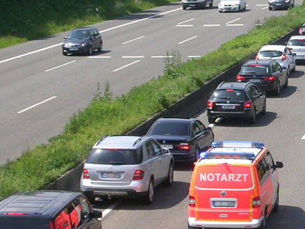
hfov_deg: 10.4
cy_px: 100
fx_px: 1665
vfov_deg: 7.9
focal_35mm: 189
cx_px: 306
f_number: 4
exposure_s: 1/436
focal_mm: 12.3
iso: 50
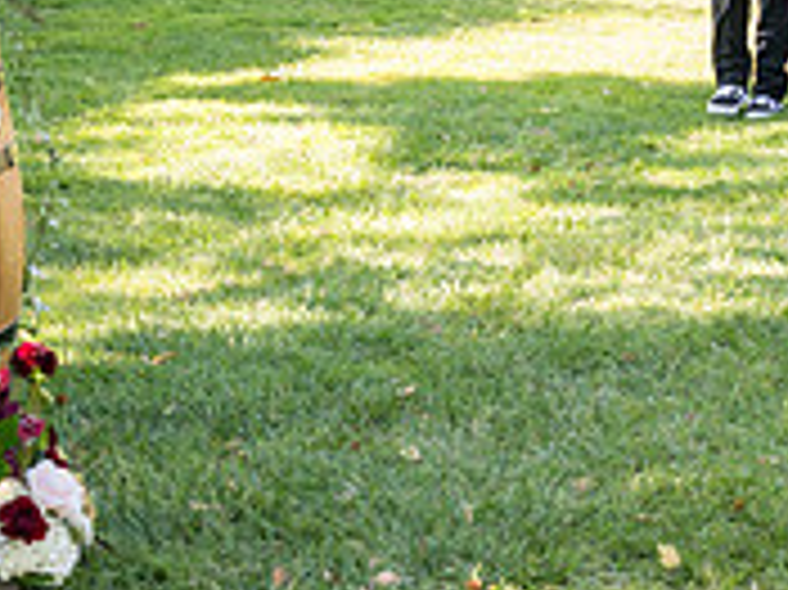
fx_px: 2616
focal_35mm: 115
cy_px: -223
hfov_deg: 16.7
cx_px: 811
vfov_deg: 12.4
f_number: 4
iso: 640
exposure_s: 1/400
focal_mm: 36
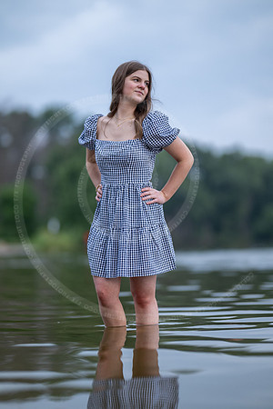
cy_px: 204
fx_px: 967
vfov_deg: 23.9
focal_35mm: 85
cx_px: 136
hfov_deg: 16.1
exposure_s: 1/500
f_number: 1.2
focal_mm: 85
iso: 500
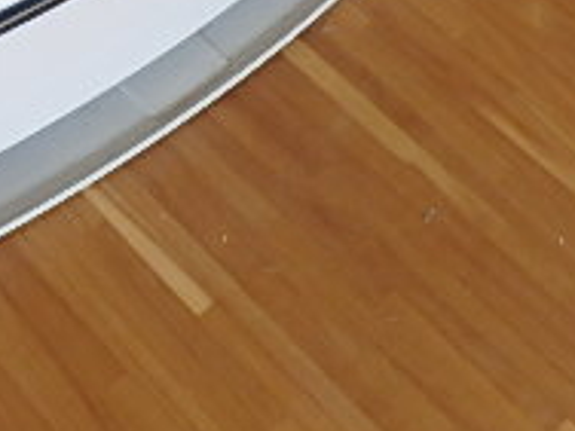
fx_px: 1412
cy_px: -241
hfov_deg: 22.6
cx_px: 80
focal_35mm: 85
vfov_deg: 15.8
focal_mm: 4.5
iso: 125
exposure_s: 1/100
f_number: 3
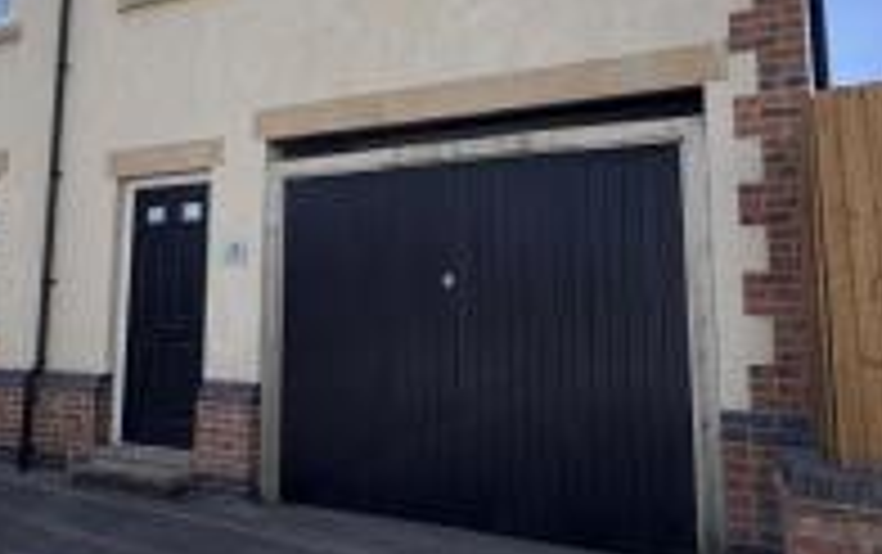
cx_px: 277
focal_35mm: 32
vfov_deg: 39.4
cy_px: 236
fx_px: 770
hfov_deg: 57.9
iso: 50
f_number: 2.2
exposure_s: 1/1020
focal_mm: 2.22
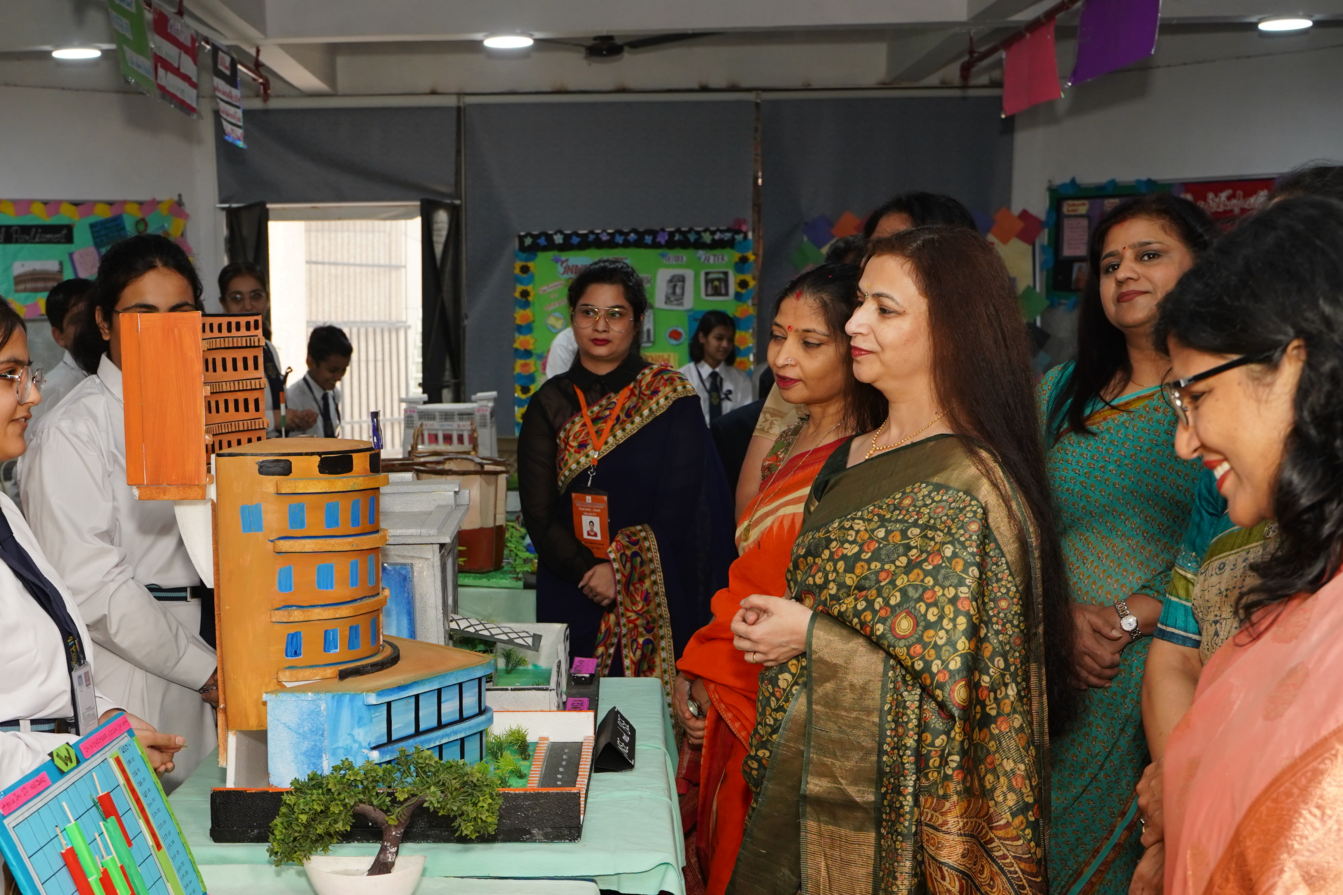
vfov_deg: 26.5
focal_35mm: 50
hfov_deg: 39.0
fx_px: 1865
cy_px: 703
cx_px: 419
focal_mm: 30
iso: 800
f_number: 5
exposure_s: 1/160
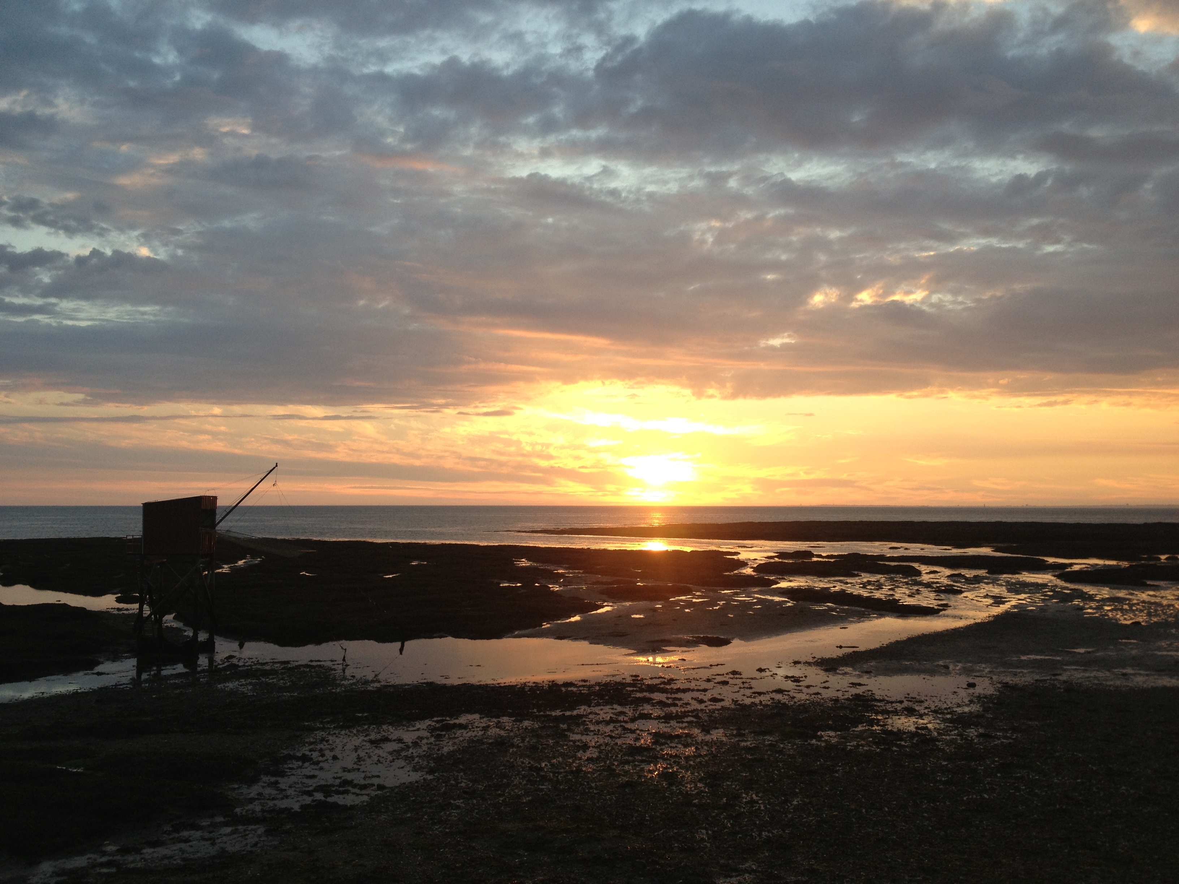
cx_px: 590
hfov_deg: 52.6
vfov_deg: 40.7
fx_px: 1192
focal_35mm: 35
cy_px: 442
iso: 50
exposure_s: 1/185
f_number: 2.4
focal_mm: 4.28
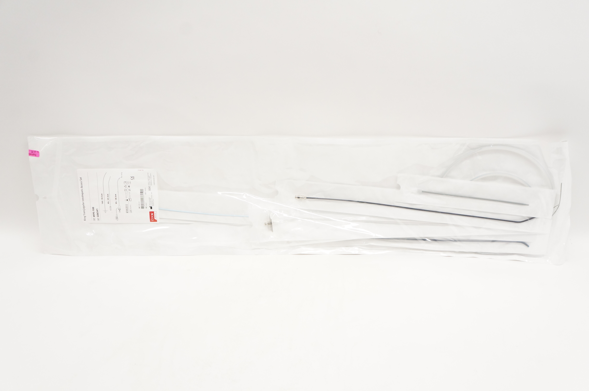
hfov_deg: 62.0
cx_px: 294
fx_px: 490
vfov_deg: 43.5
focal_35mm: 30
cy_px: 196
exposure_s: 1/200
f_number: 7.1
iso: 1600
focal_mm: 20
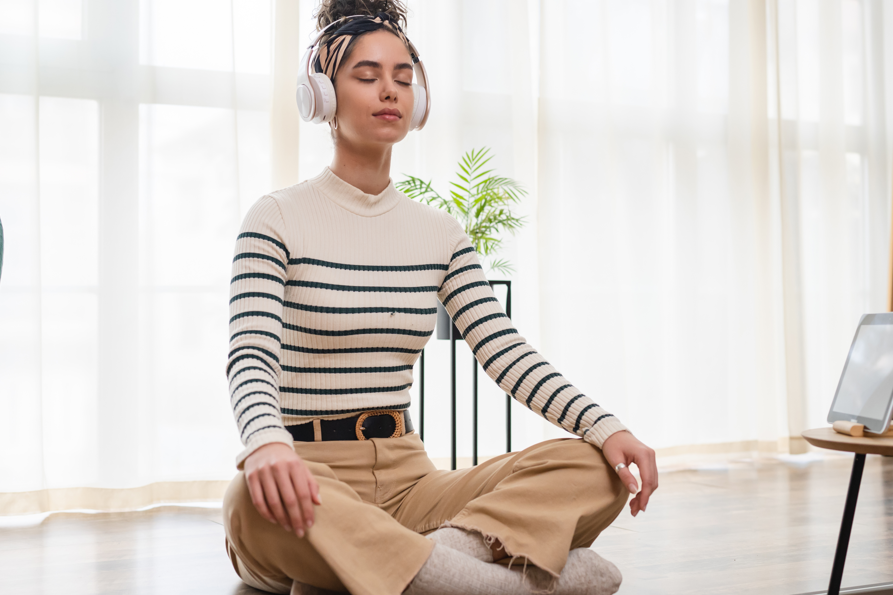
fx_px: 1364
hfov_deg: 36.2
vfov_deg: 24.6
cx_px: 409
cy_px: 282
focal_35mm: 55
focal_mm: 35
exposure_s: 1/200
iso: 800
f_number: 2
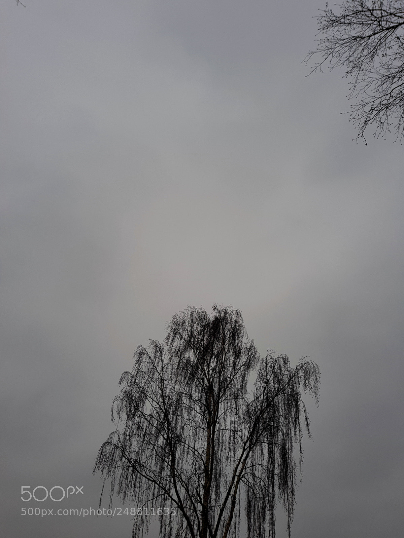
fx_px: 405
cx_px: 202
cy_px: 269
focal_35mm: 26
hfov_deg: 53.1
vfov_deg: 67.3
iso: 40
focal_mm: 4.2
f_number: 1.7
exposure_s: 1/227
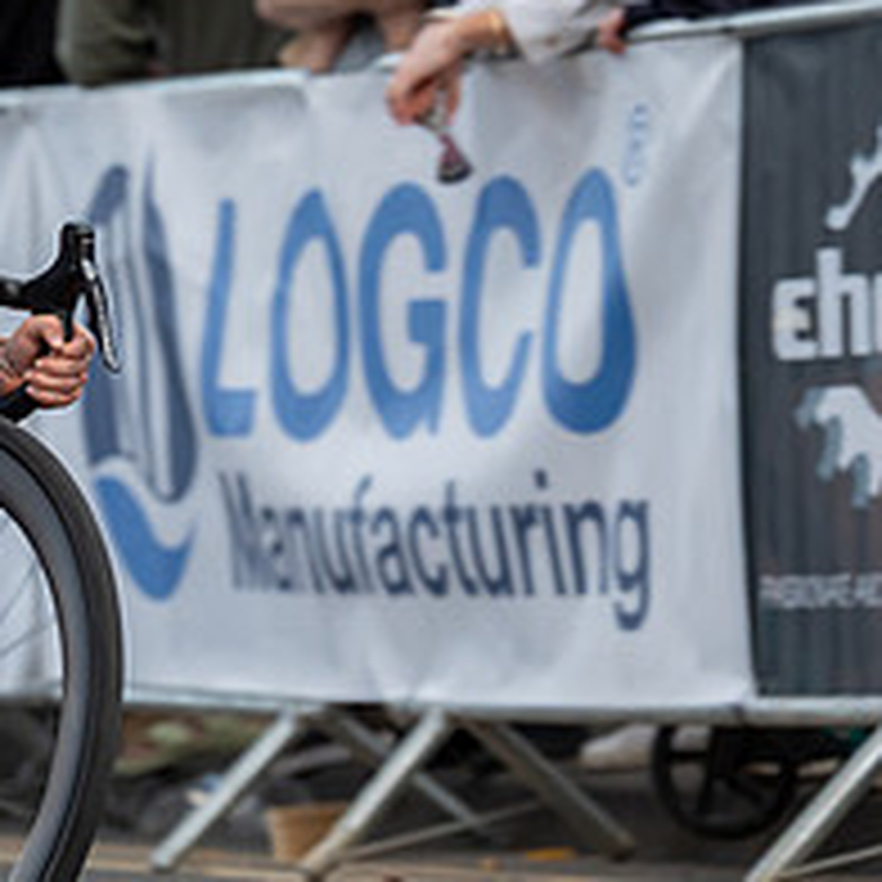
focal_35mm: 470
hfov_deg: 3.7
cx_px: -4
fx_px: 13549
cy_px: 277
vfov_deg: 3.7
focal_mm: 158
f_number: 3.2
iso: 500
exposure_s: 1/800
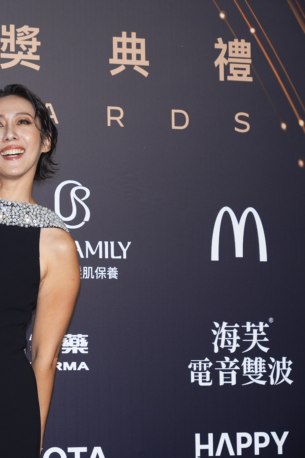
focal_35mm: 115
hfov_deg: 11.7
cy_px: 228
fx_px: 1461
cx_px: -30
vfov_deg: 17.8
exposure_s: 1/200
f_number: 5.6
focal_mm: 76
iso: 800
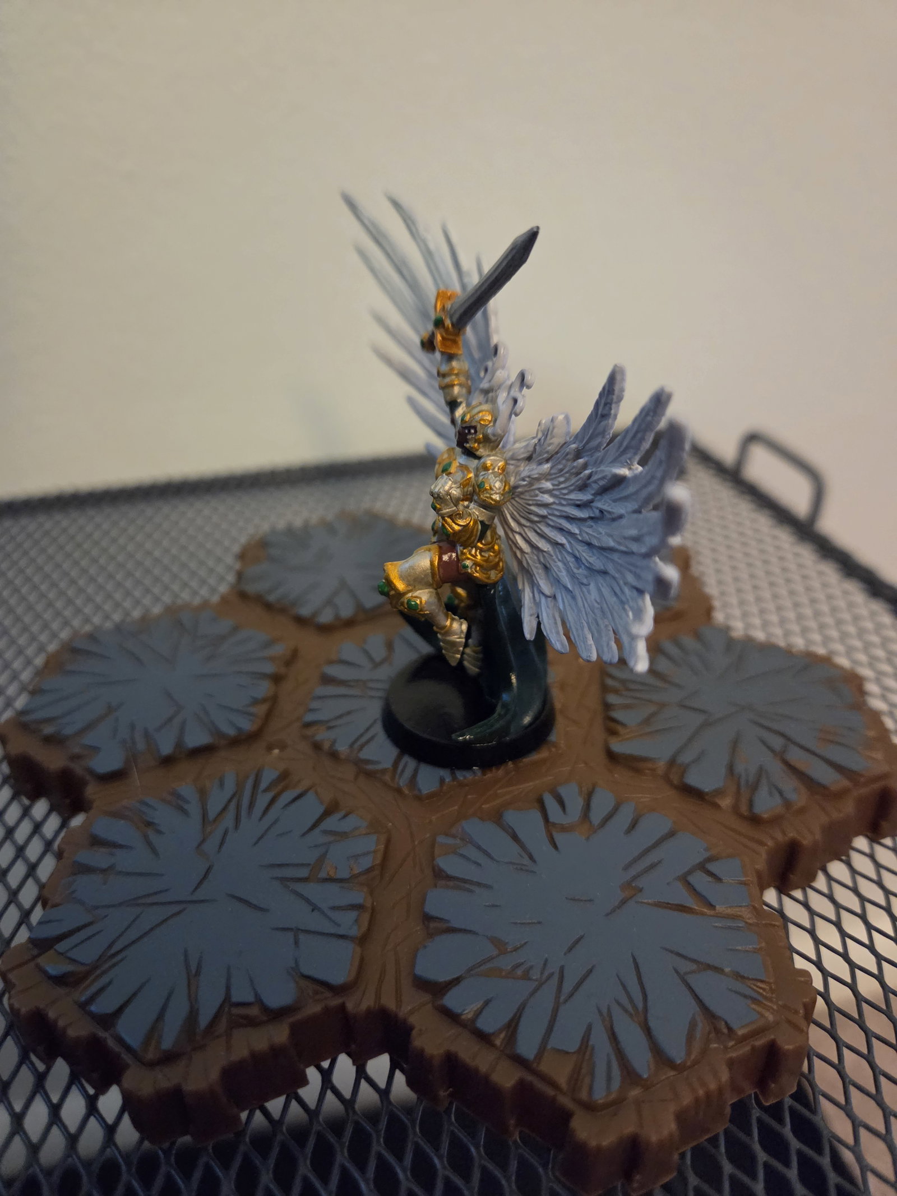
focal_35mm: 23
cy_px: 598
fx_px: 795
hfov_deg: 58.9
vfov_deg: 73.9
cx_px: 448
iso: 2000
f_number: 1.8
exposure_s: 1/120
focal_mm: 5.4
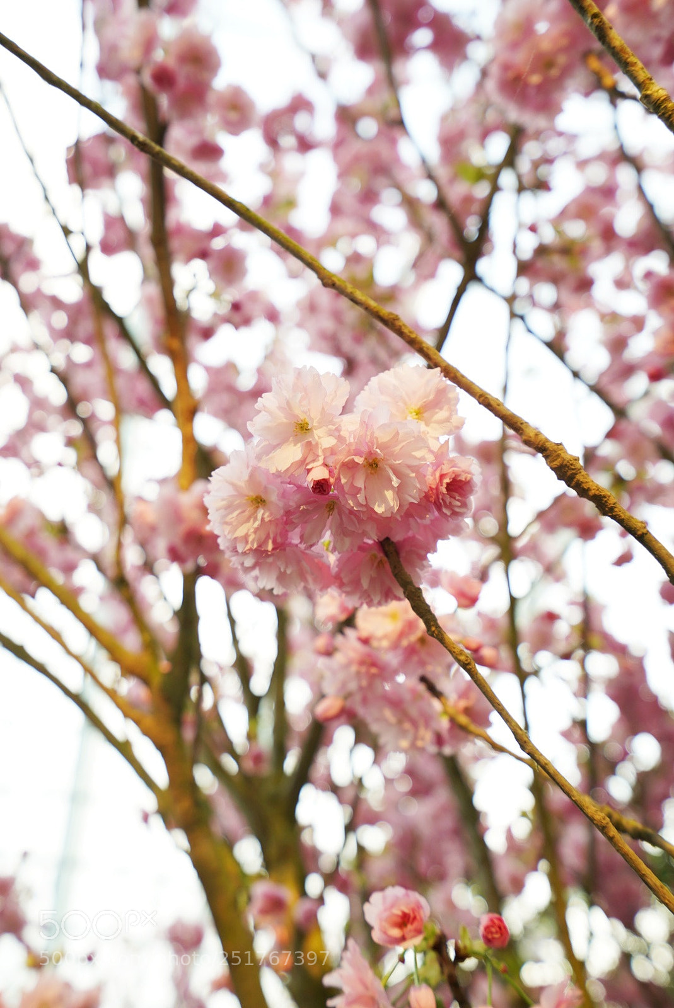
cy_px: 504
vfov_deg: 54.4
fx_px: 981
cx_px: 337
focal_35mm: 35
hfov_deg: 37.9
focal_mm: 35
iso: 200
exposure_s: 1/60
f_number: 4
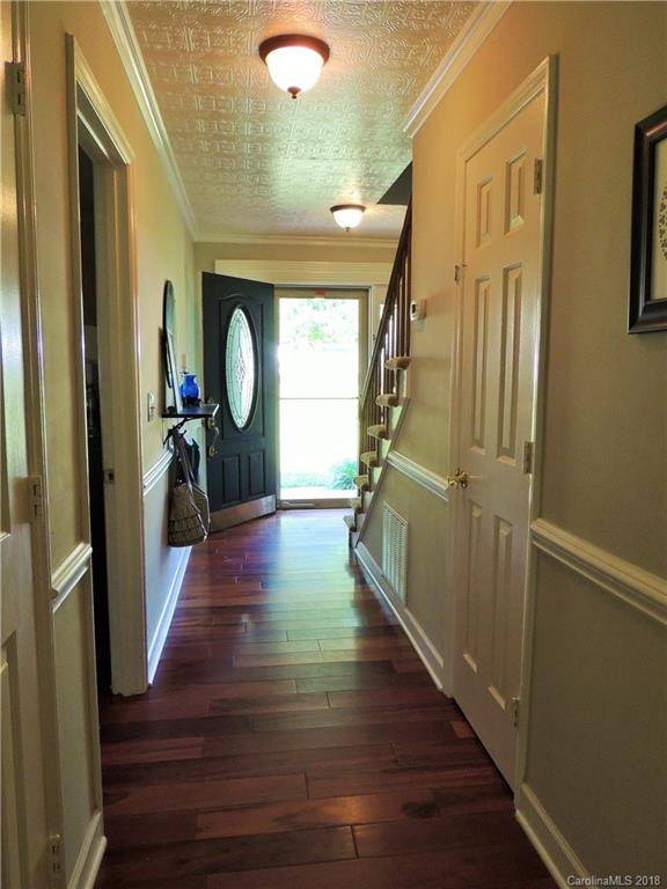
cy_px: 444
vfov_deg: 71.6
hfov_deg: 56.8
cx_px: 334
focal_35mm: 24
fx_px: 617
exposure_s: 1/30
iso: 280
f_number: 4.2
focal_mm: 4.3
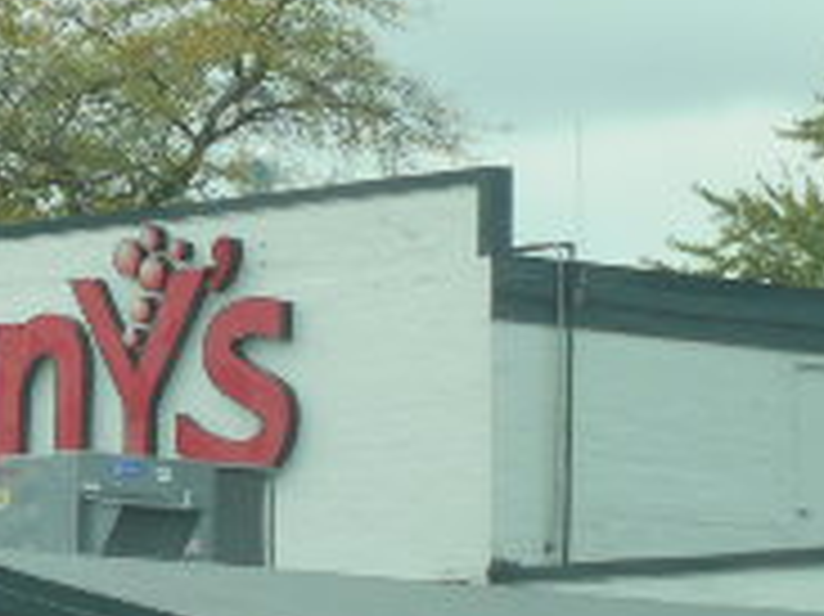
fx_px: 7398
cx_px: -455
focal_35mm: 311
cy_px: 755
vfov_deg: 4.8
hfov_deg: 6.3
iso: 140
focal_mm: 16
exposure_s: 1/250
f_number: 4.6
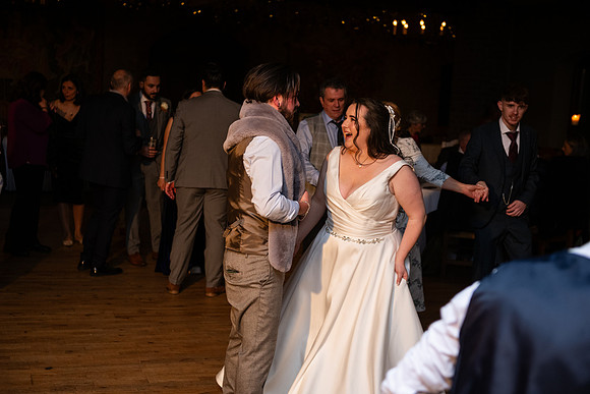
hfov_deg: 35.6
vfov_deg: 24.2
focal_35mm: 56
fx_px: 918
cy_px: 197
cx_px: 295
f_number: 3.5
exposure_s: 1/160
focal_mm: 56
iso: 800
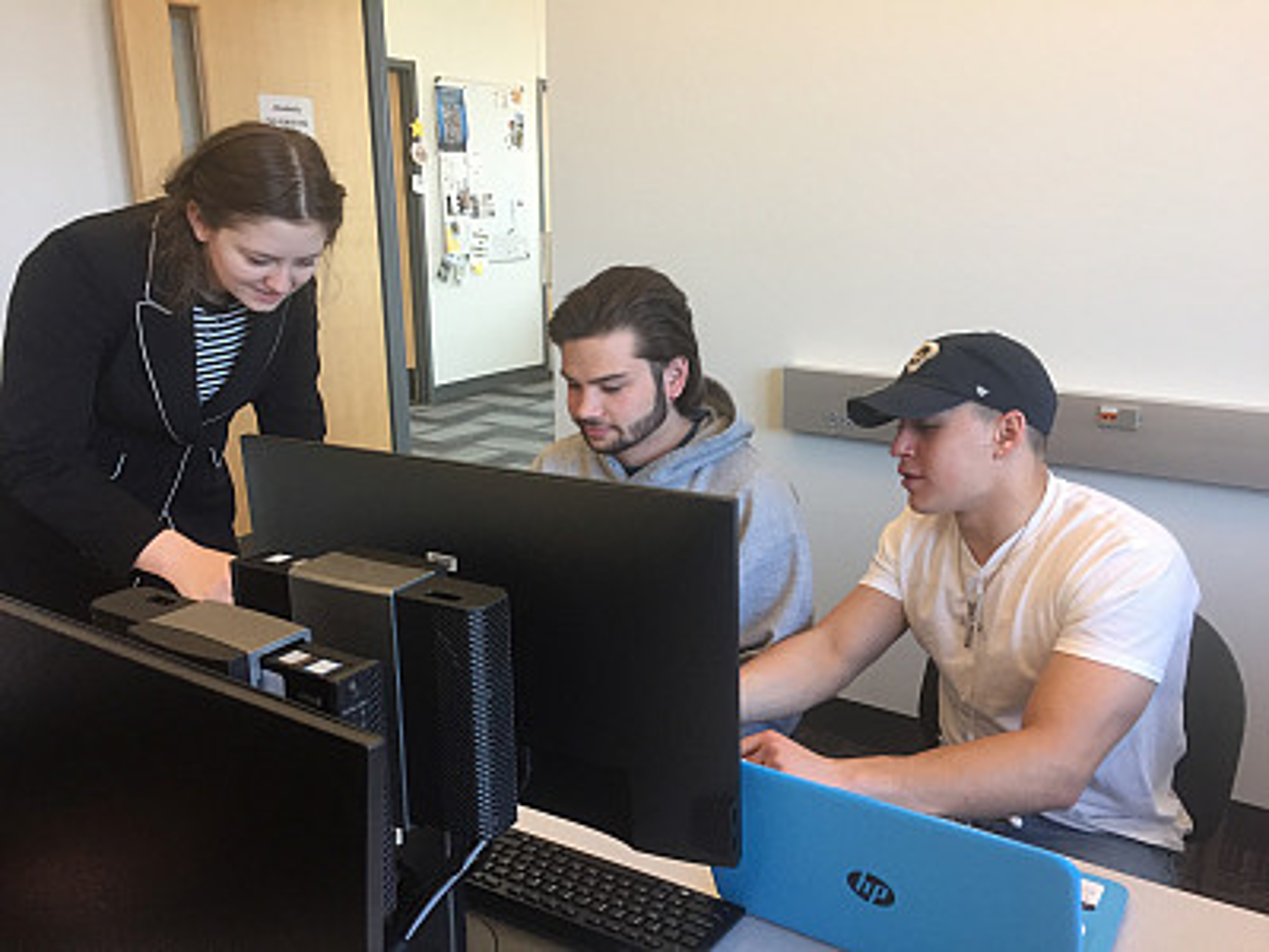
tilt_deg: -15.2
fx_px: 1063
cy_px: 476
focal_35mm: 29
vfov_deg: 48.2
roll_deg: -0.6
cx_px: 634
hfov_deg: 61.7
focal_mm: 4.15
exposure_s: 1/30
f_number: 2.2
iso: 50
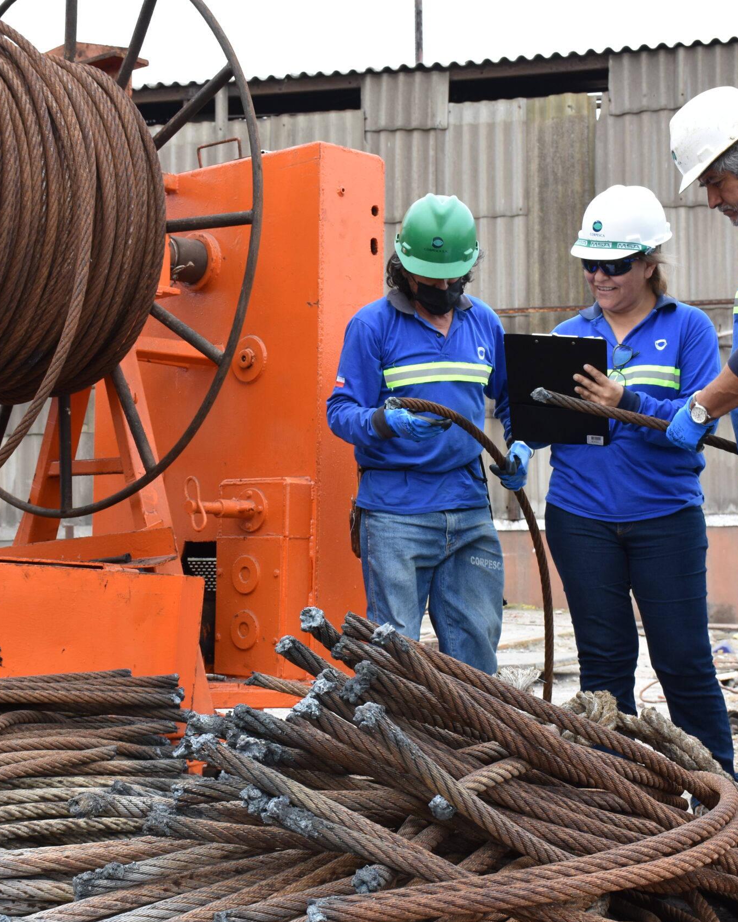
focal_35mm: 64
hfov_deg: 23.8
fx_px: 1747
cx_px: 291
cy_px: 462
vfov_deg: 29.6
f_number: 8
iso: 400
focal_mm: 30
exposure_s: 1/500
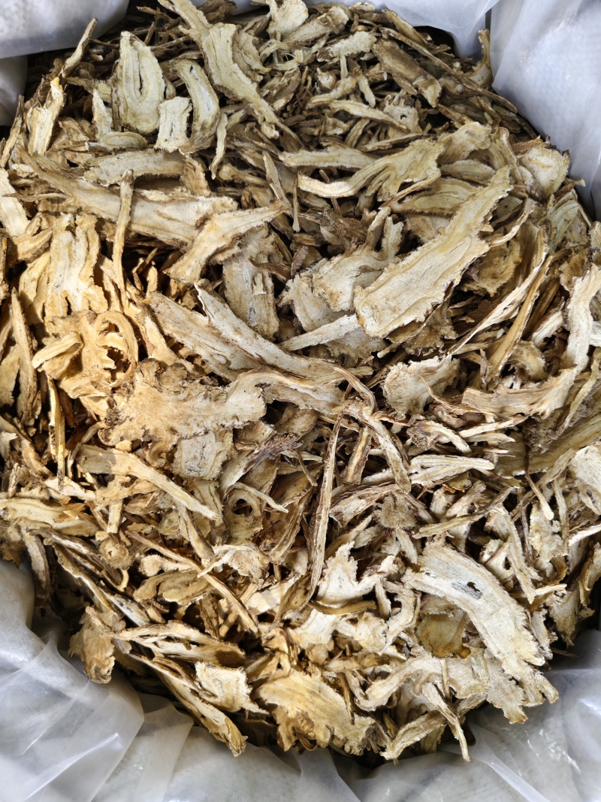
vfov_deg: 73.9
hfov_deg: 58.9
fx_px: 533
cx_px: 300
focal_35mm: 23
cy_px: 401
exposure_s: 1/101
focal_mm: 5.56
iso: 71
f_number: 1.88
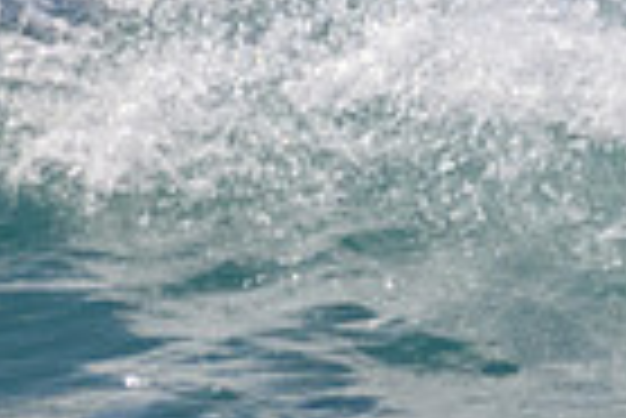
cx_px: 1207
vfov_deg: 0.3
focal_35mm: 4482
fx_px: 78017
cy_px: -50
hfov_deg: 0.5
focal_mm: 800
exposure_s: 1/2000
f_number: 11
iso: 900
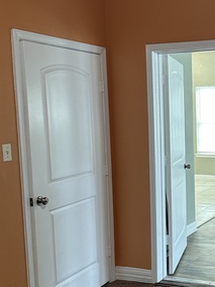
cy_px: 153
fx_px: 447
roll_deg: +2.9
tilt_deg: -2.4
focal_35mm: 54
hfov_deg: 25.7
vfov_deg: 35.5
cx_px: 215
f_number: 1.78
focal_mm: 6.86
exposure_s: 1/60
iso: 200
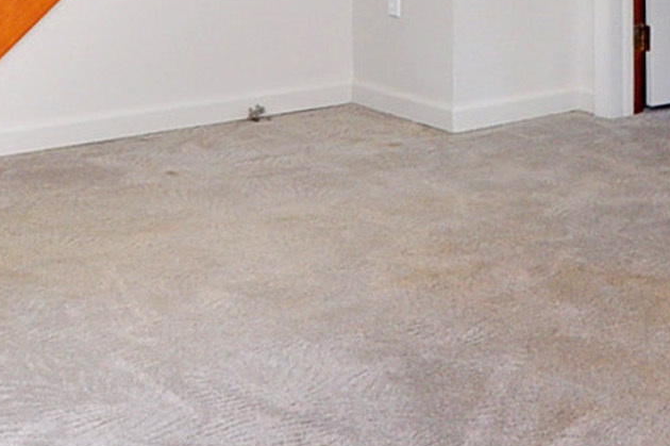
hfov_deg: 26.7
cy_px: -260
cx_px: 751
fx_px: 1283
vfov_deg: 17.4
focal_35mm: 69
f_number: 4.5
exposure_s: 1/80
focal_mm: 10
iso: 320
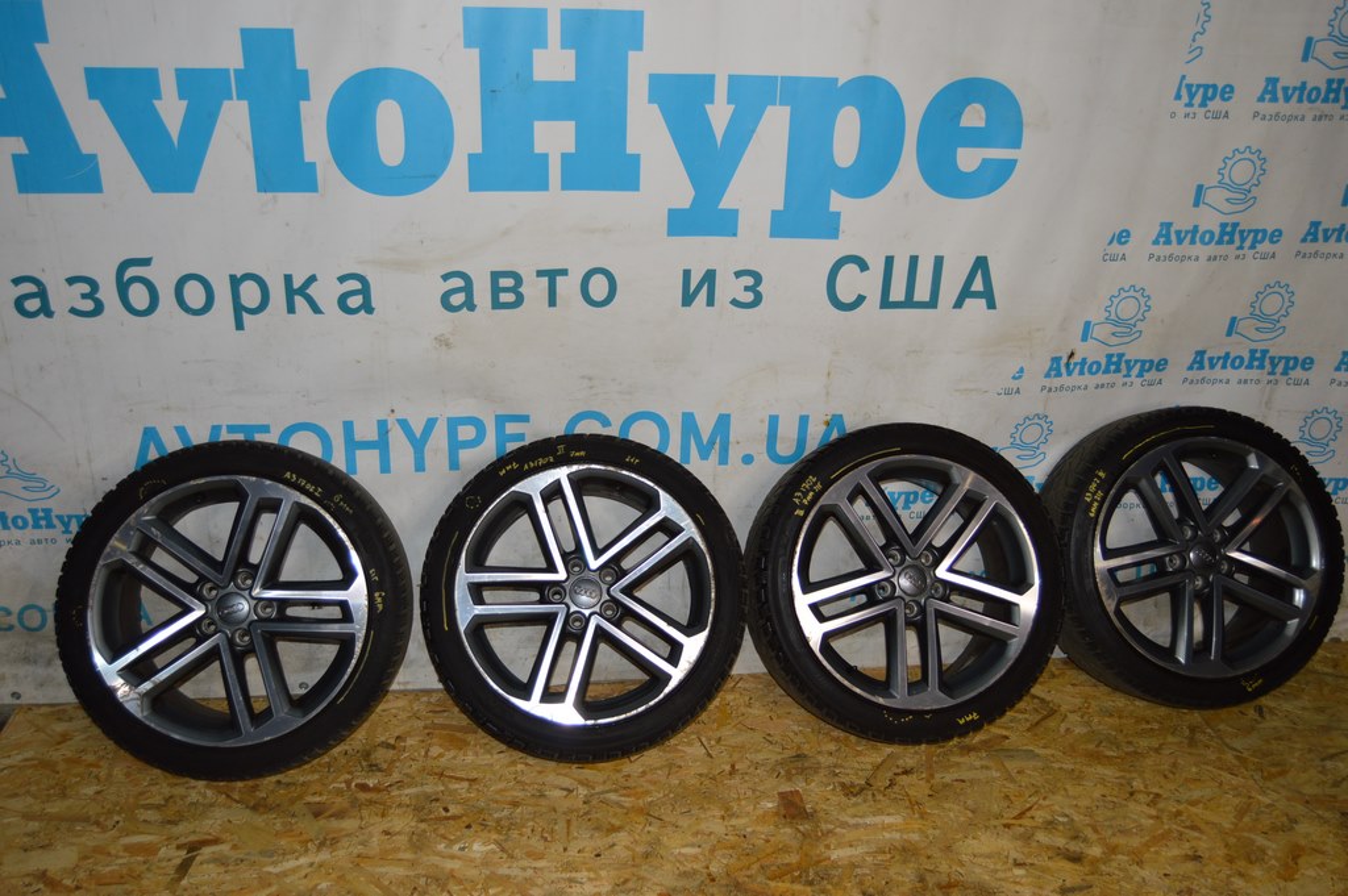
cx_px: 674
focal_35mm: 30
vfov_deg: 43.5
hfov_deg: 62.0
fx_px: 1122
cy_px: 448
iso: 400
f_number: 4
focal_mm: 20
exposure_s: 1/60
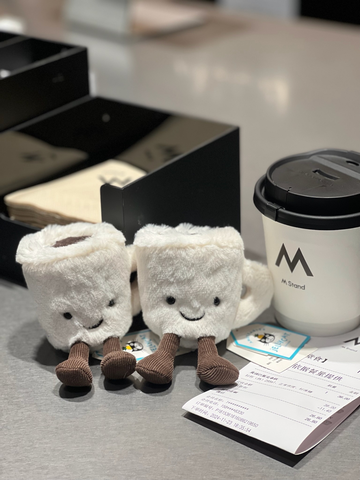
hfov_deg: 19.1
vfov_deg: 25.3
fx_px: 1068
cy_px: 240
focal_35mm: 77
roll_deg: +1.7
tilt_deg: -25.9
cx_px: 180
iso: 160
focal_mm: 9
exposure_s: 1/50
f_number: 2.8
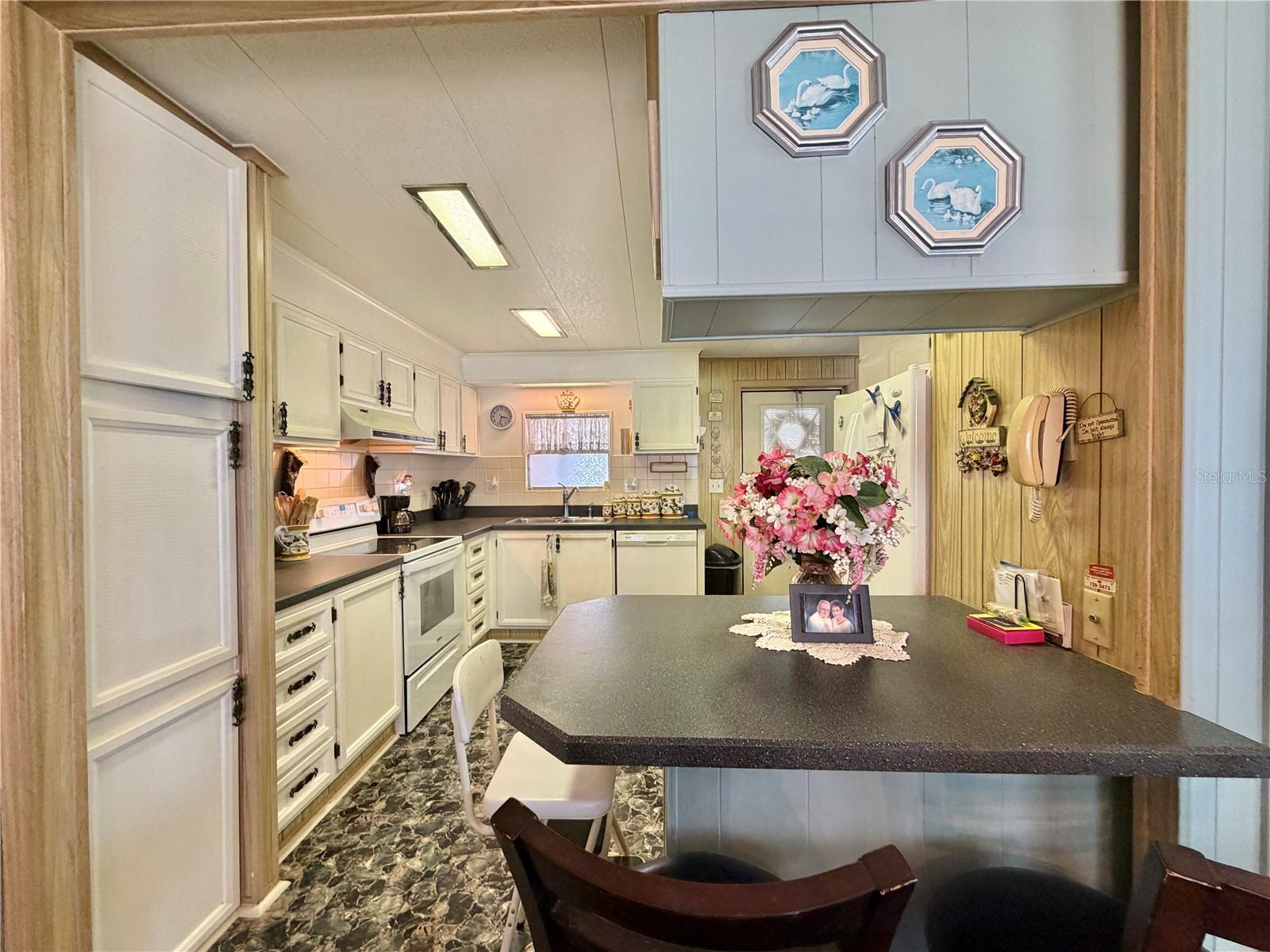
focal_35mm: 14
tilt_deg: -0.5
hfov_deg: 102.1
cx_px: 635
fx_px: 514
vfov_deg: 85.7
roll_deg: +0.2
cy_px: 476
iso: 250
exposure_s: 1/60
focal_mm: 2.22
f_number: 2.2
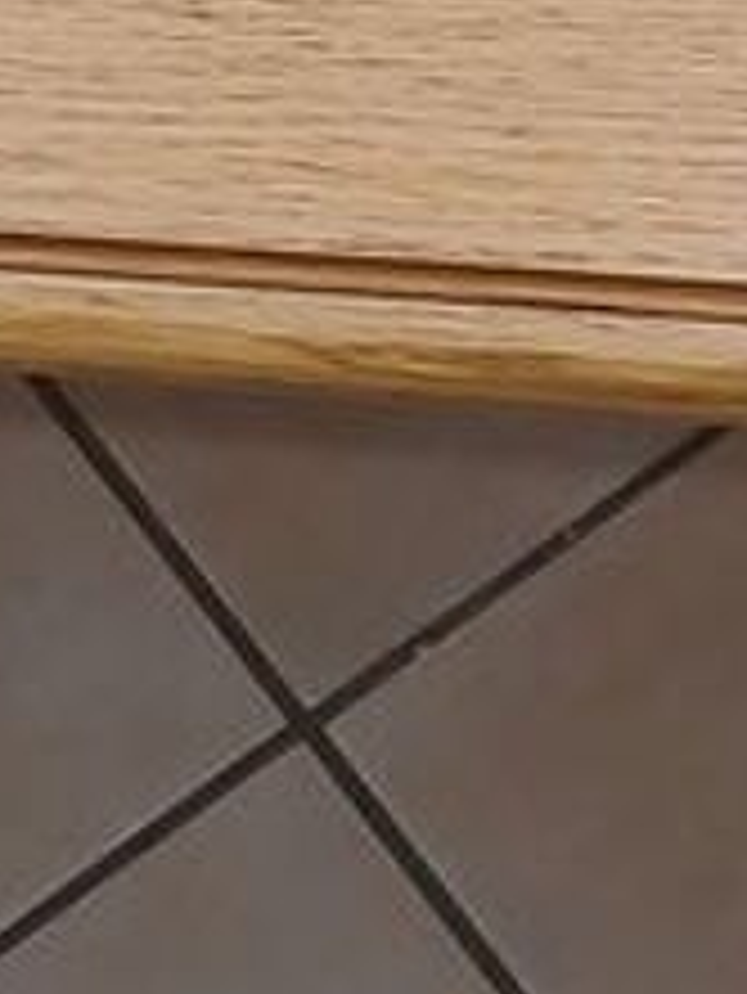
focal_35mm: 157
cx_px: -94
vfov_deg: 12.4
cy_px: -25
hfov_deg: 9.4
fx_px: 4513
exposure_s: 1/50
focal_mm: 3.98
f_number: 1.8
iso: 250
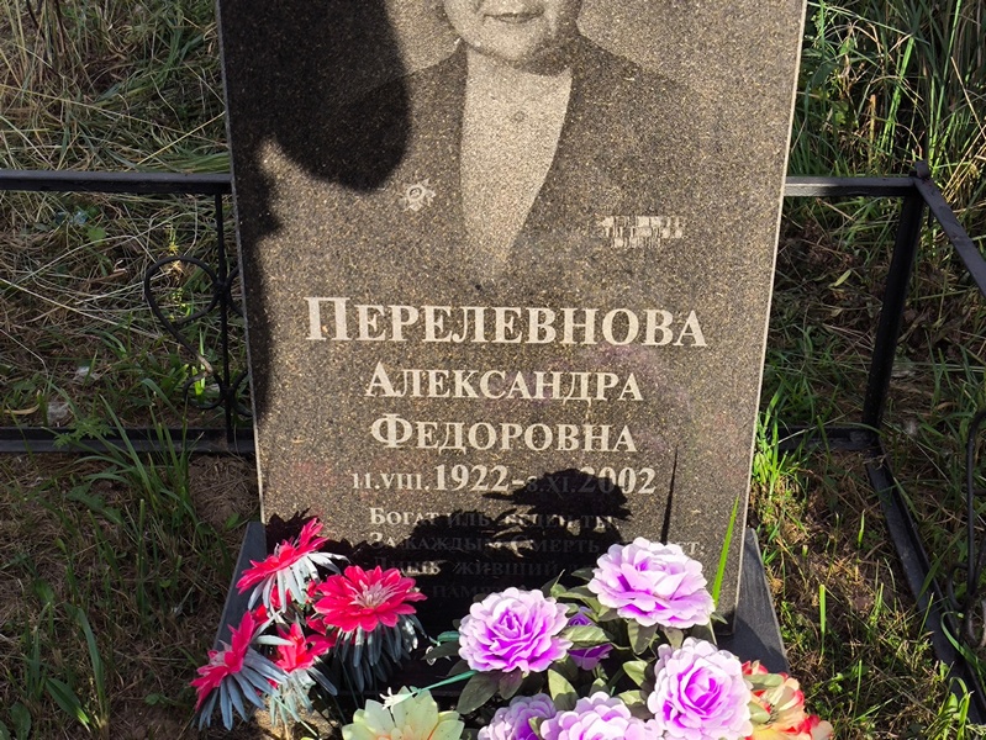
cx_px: 493
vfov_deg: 29.1
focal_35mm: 50
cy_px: 370
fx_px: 1425
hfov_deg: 38.2
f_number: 1.7
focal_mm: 4.71
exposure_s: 1/690
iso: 50
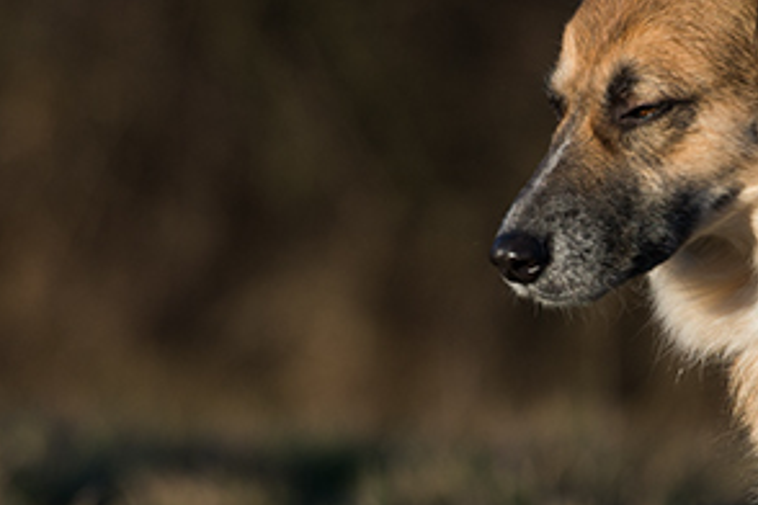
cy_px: 256
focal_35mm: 697
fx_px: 14675
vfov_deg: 2.0
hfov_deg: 3.0
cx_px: 779
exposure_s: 1/1000
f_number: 4
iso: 125
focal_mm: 200
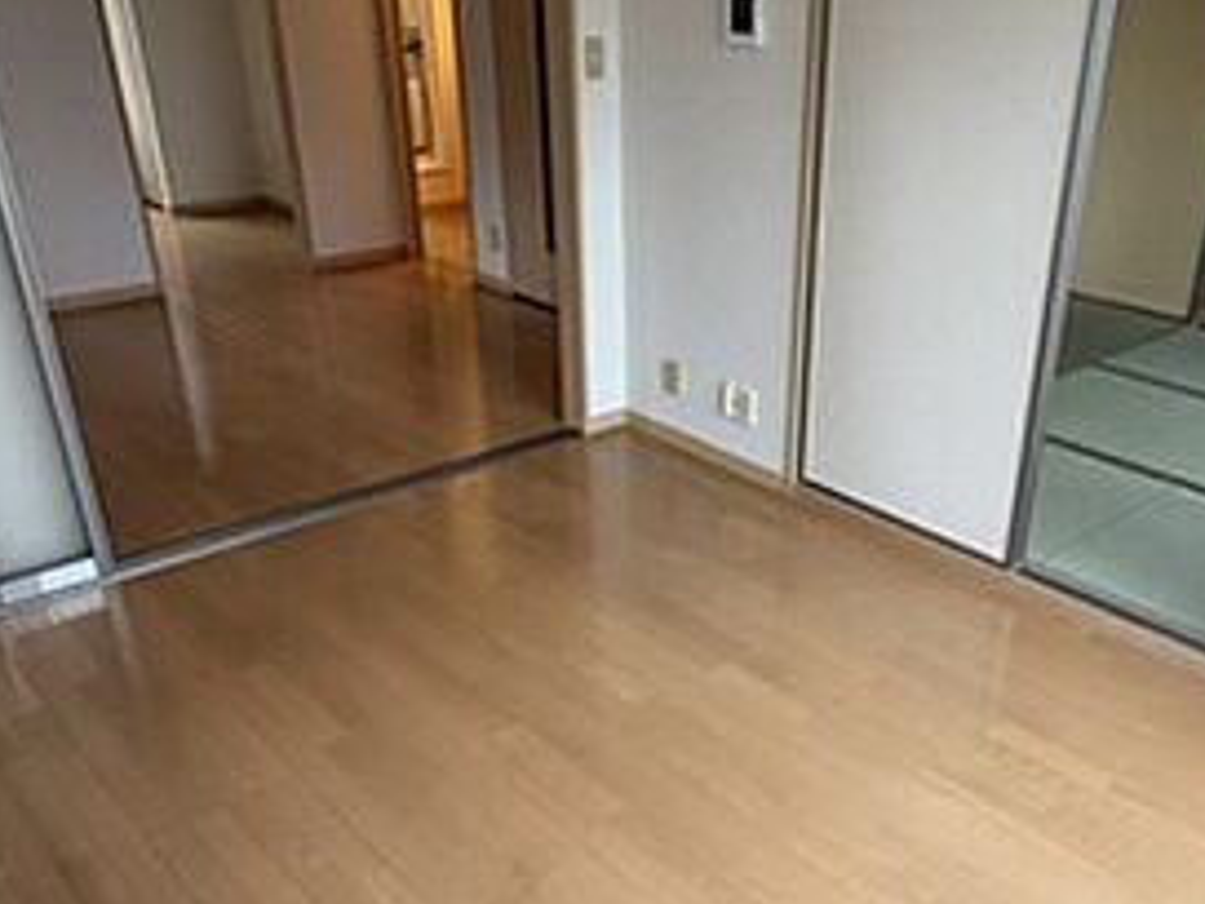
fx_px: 1149
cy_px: 558
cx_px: 762
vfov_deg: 42.7
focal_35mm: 33
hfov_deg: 54.6
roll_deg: -1.6
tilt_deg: -26.9
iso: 200
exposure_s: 1/120
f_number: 2.2
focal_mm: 2.22
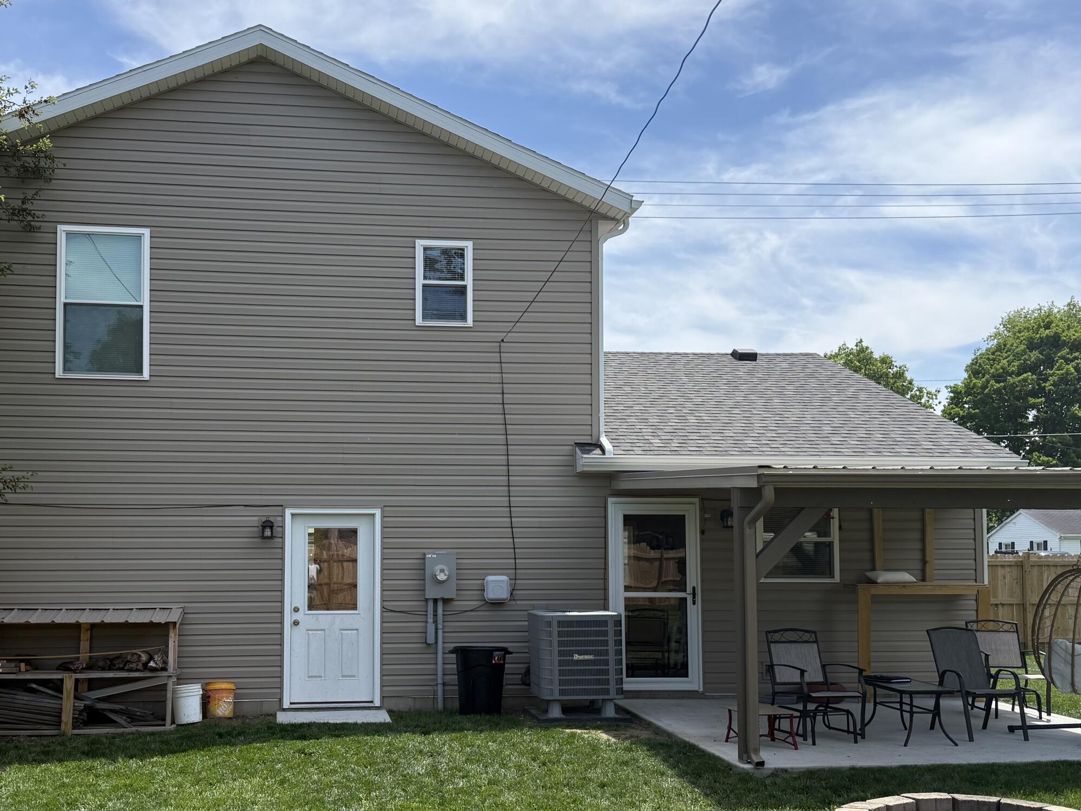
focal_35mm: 36
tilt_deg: +3.2
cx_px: 426
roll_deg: -0.5
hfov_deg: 51.0
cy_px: 499
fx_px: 1124
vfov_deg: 39.4
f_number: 1.78
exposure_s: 1/3953
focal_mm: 6.76
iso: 100
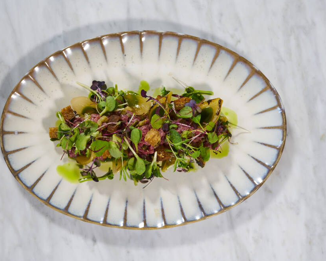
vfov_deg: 26.7
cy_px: 131
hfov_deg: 33.0
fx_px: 550
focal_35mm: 57
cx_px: 139
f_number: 3.5
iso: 400
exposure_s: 1/80
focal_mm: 50
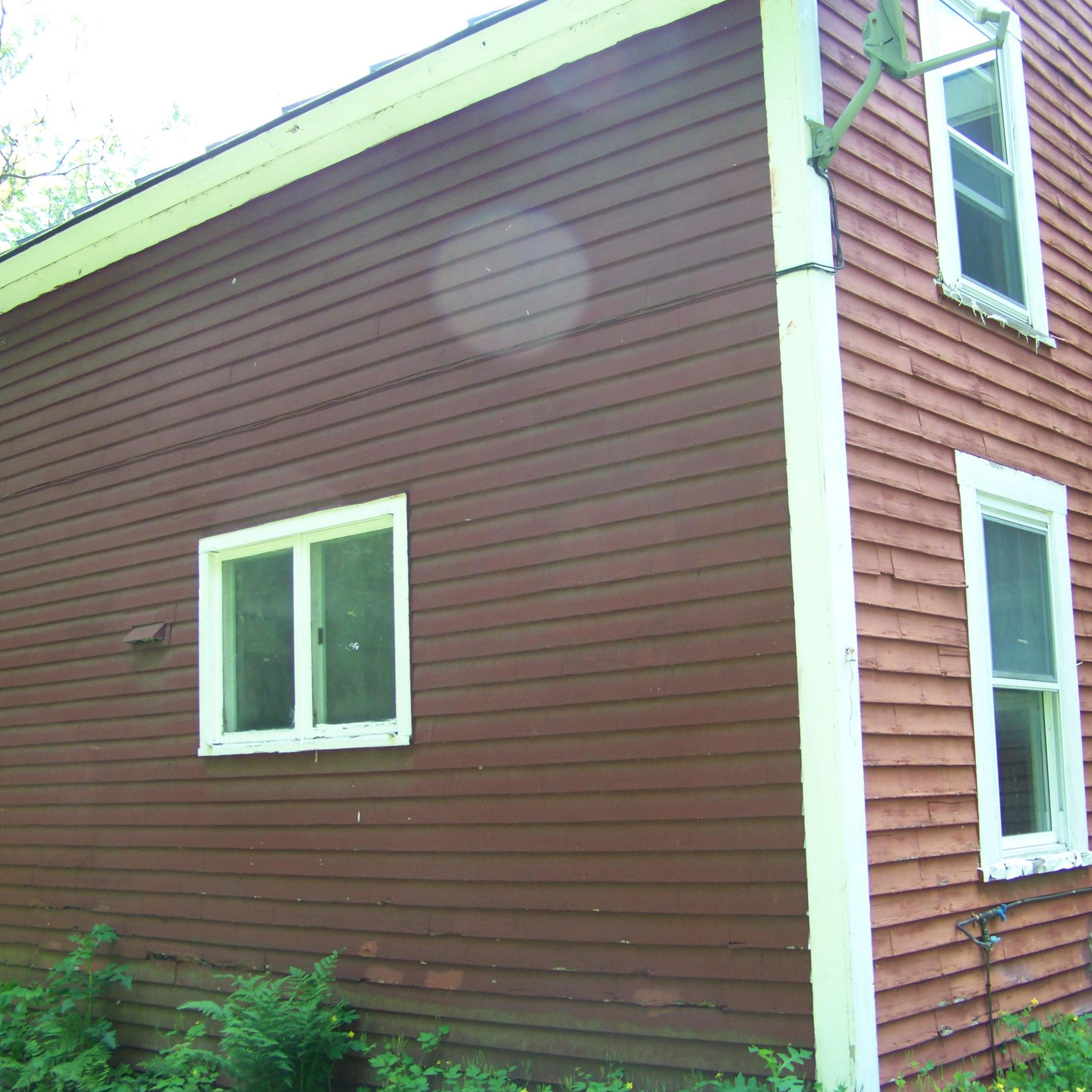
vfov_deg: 39.2
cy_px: 551
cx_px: 595
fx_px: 1535
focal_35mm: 43
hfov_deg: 39.1
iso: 69
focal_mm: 5.85
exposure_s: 1/80
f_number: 2.8
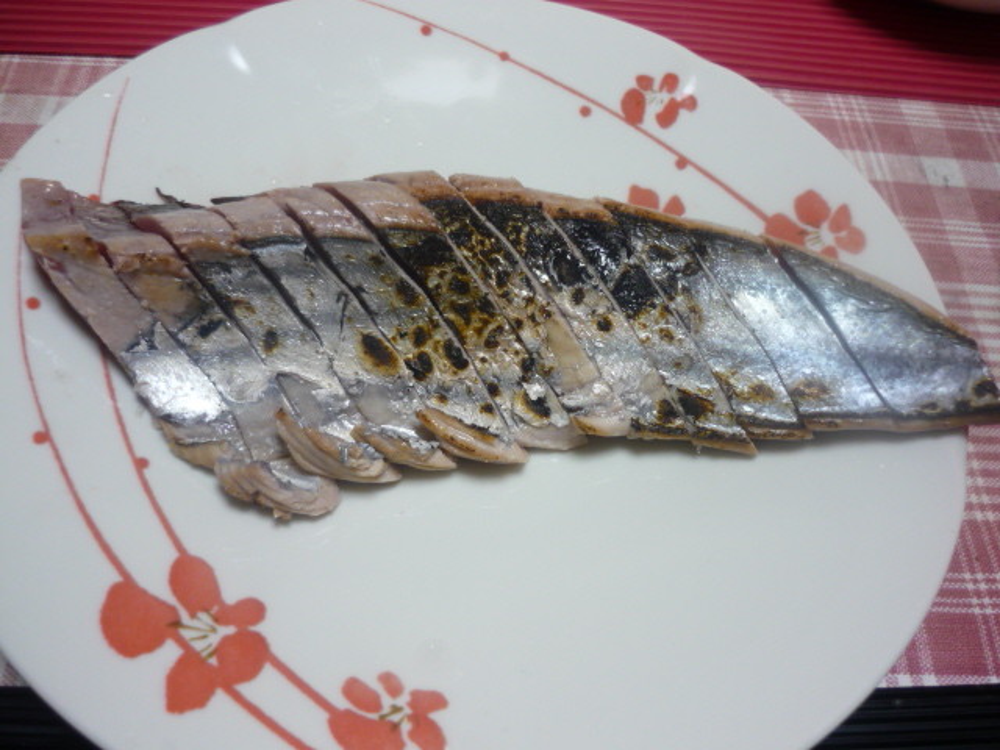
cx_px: 500
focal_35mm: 33
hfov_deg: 55.4
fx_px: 953
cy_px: 375
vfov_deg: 42.9
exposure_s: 1/30
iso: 125
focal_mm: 5.5
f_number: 2.8
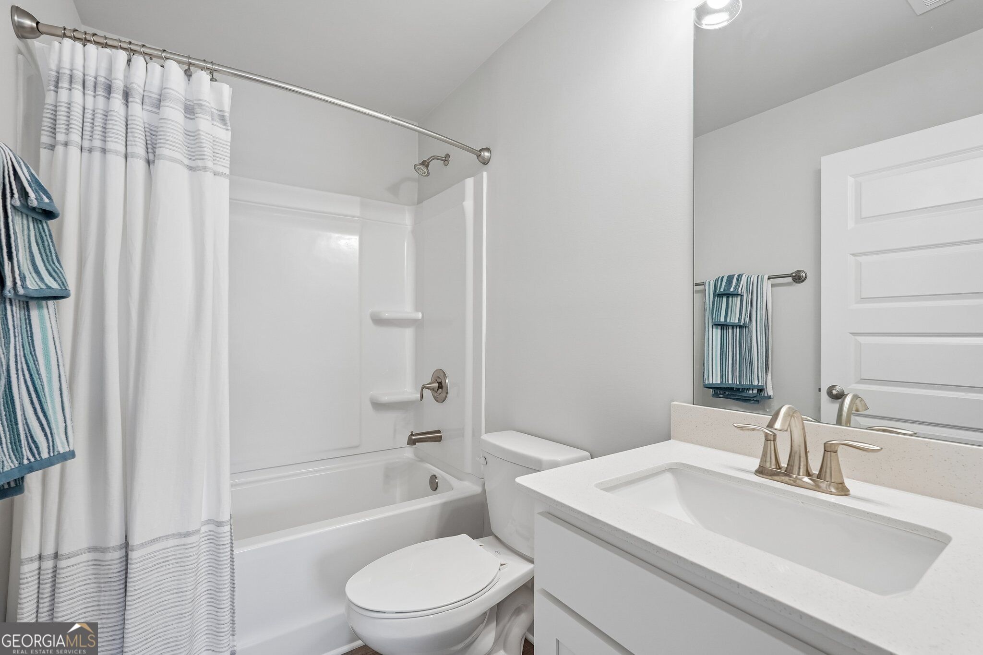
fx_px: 437
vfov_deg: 73.7
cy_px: 328
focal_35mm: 16
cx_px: 492
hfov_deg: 96.7
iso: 800
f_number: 8
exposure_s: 1/30
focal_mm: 16
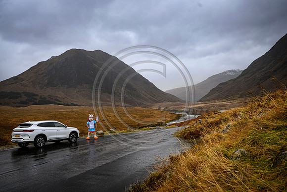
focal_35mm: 28
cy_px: 96
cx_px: 144
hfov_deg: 66.4
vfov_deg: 47.2
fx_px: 219
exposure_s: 1/200
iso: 1000
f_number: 5.6
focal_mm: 27.5
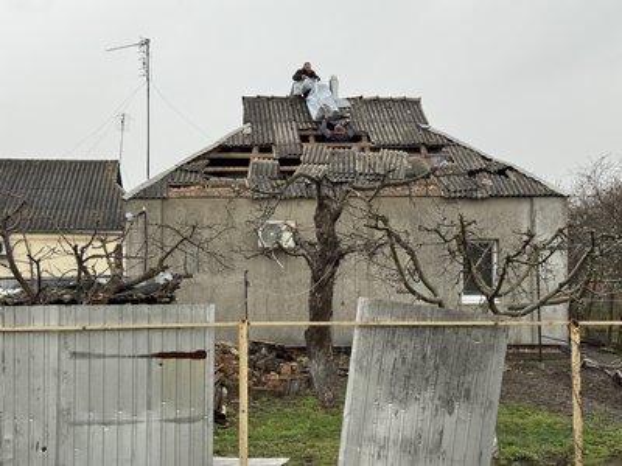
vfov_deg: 30.3
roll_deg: +0.3
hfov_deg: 39.7
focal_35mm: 48
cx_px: 311
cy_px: 233
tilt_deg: +2.3
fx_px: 862
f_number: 1.78
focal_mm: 6.76
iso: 50
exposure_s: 1/191
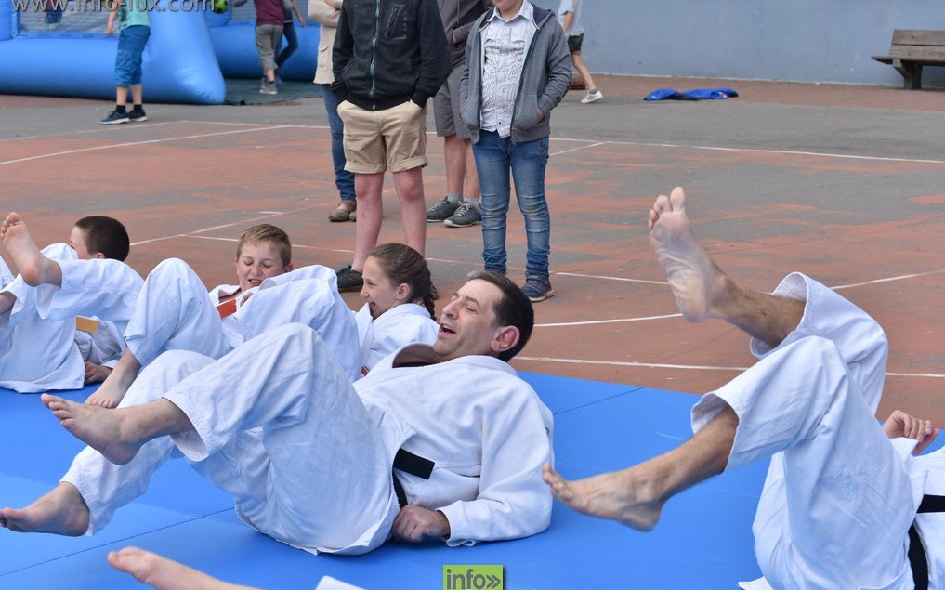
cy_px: 299
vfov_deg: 16.9
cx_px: 473
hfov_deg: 26.8
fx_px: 1983
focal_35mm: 77
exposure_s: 1/500
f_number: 5.6
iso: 100
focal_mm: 50
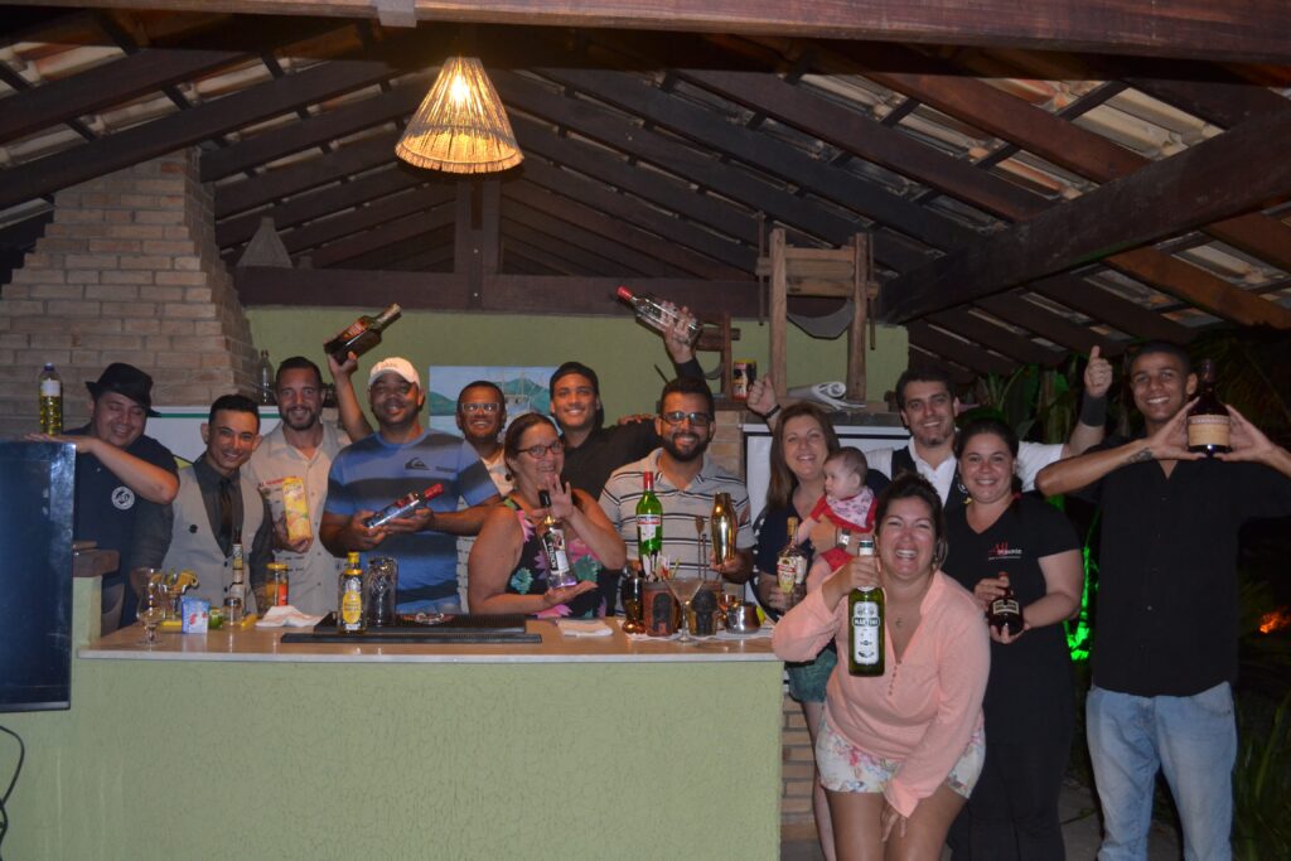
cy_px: 430
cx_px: 646
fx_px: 1184
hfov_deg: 57.2
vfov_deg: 40.0
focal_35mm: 33
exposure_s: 1/30
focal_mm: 22
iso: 800
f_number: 3.8
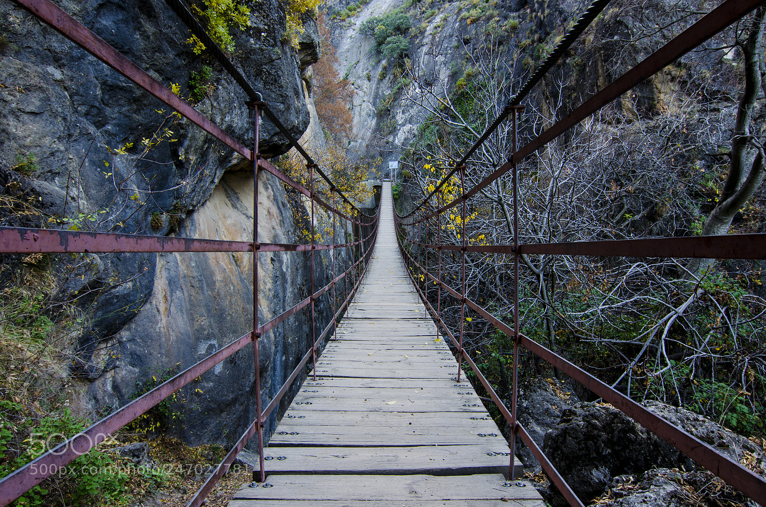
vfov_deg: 52.9
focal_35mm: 24
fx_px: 510
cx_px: 383
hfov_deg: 73.9
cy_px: 254
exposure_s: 1/5
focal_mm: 16
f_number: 11
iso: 100
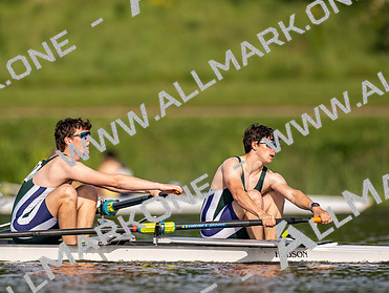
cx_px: 186
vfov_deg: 1.7
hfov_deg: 2.2
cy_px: 171
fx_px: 10135
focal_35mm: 901
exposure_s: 1/2500
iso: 220
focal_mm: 600
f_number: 4
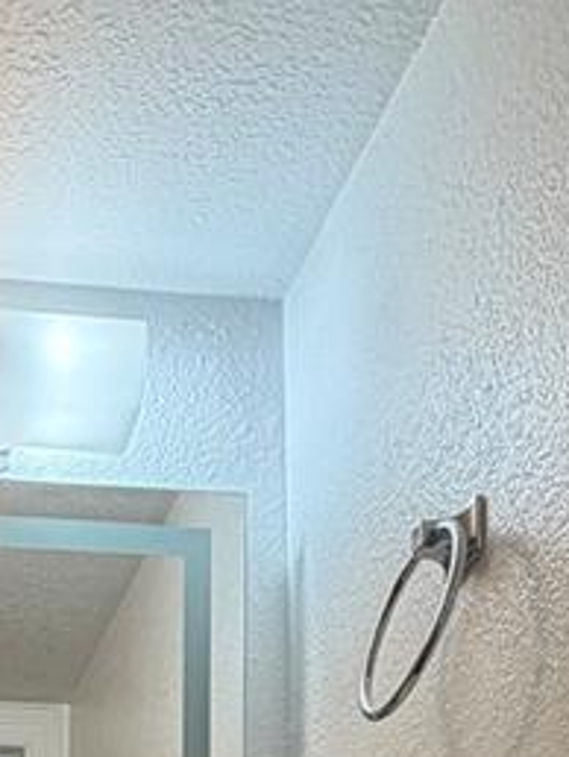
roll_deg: -1.2
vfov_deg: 20.5
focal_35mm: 65
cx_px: -65
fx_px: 1422
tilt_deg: -2.8
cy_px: 1382
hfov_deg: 21.4
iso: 160
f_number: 2.2
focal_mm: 2.22
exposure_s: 1/120
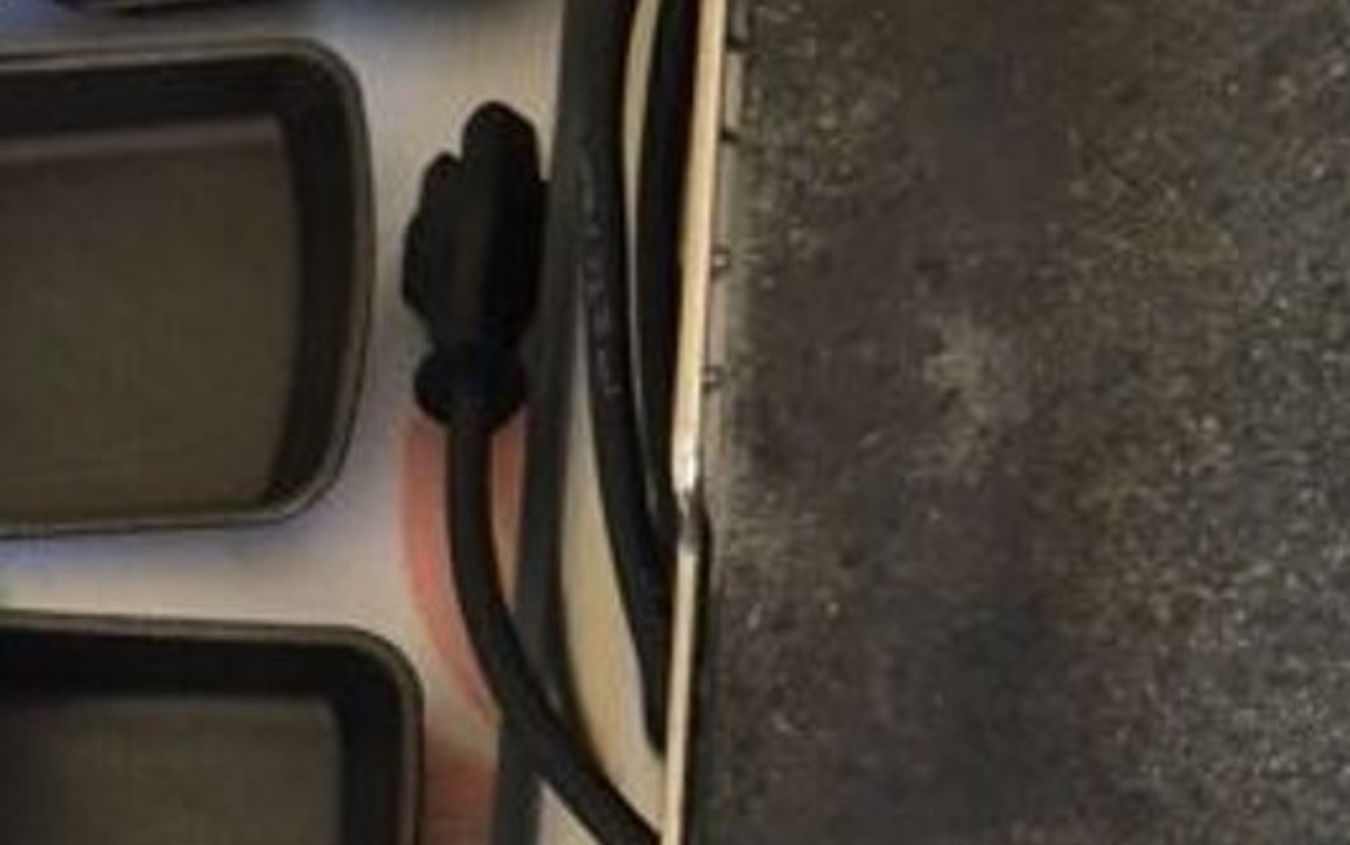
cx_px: 985
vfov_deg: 16.9
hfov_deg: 26.5
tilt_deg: -68.8
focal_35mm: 77
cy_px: 646
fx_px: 2834
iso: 125
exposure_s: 1/33
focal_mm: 4.15
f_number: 2.2
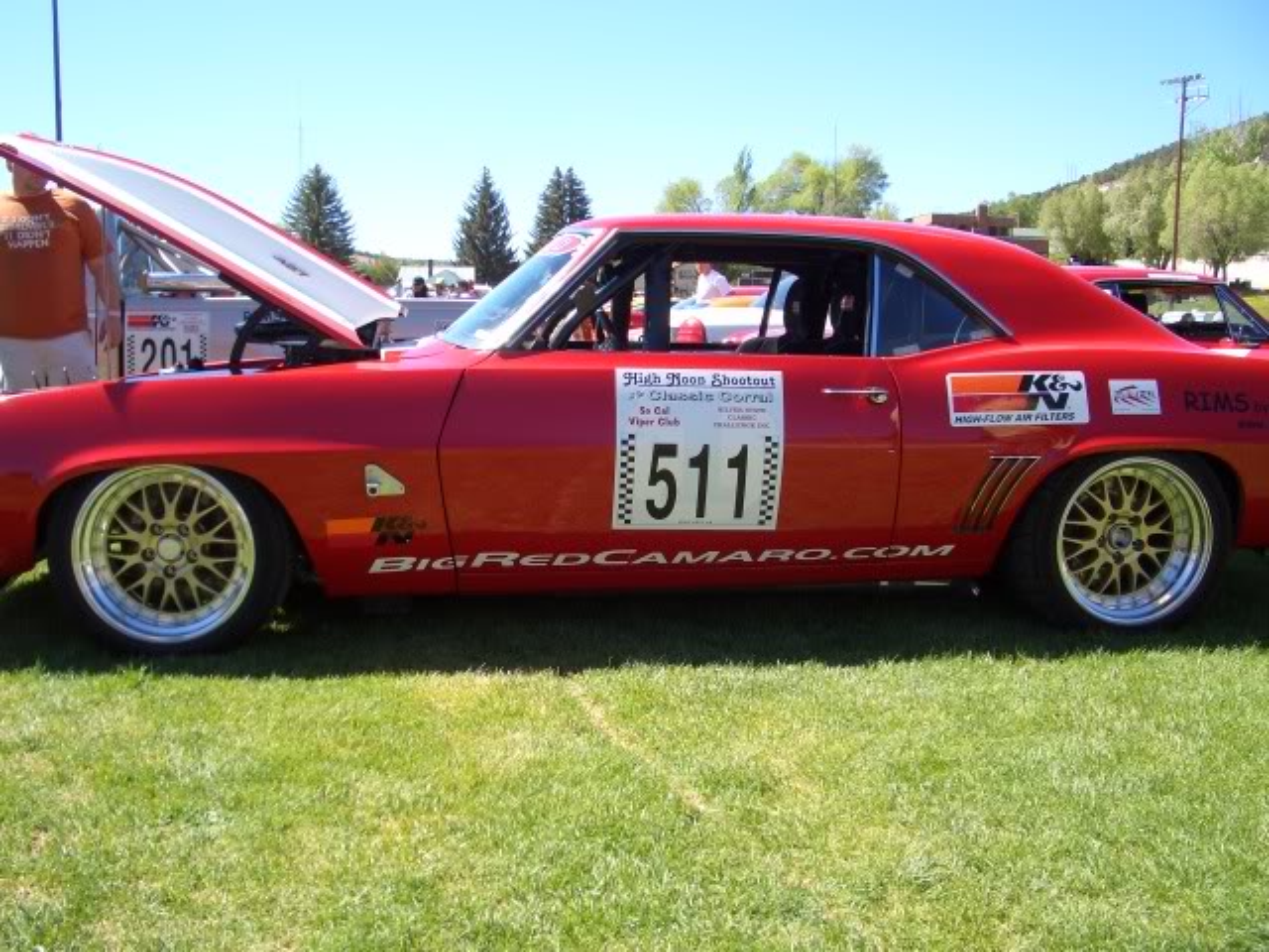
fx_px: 1283
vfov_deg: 40.7
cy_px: 476
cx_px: 634
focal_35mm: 35
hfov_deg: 52.6
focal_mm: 5.8
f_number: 4.3
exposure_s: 1/160
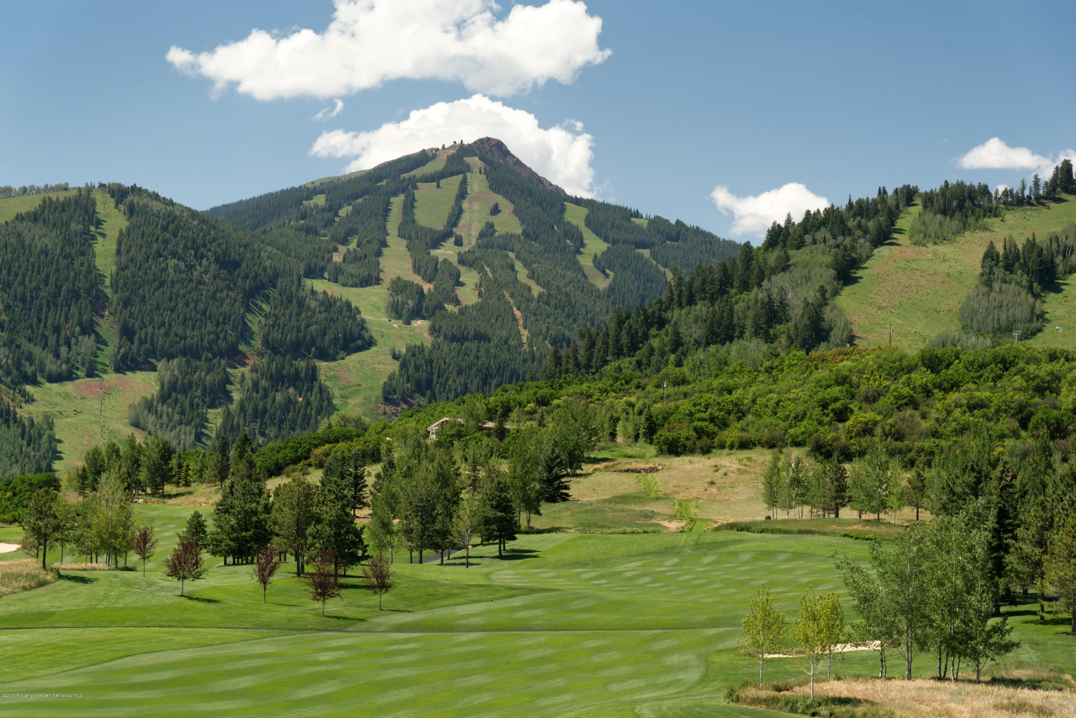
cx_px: 538
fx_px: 2840
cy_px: 359
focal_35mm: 95
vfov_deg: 14.4
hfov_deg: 21.5
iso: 200
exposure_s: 1/125
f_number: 9
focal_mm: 95
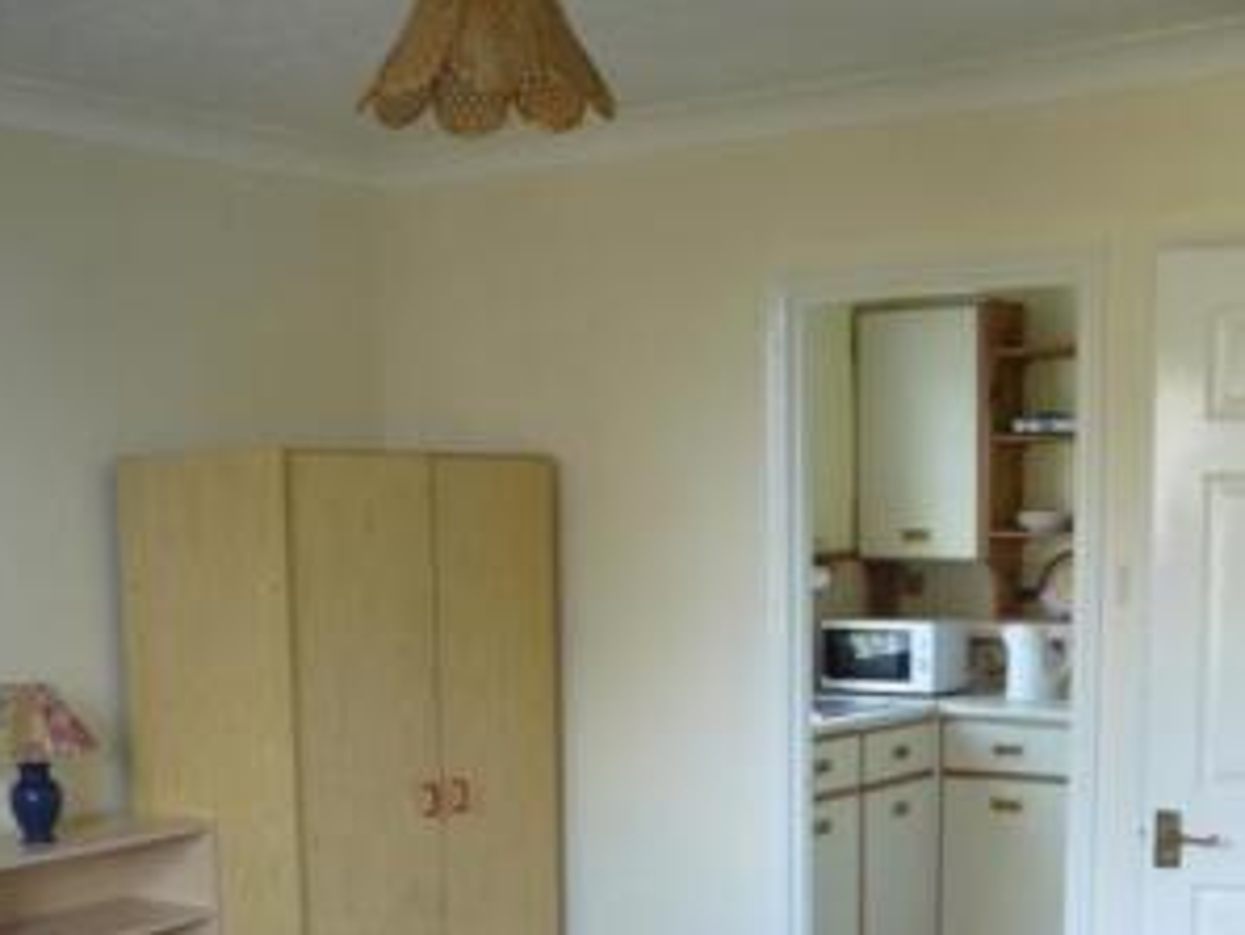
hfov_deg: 36.2
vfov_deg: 26.2
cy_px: 912
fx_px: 1907
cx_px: 604
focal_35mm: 53
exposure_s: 1/30
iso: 125
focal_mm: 6
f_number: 2.8
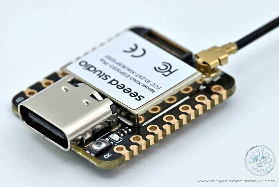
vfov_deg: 13.1
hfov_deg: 19.4
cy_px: 94
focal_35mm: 105
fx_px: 814
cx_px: 140
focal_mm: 105
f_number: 25
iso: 800
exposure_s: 1/50
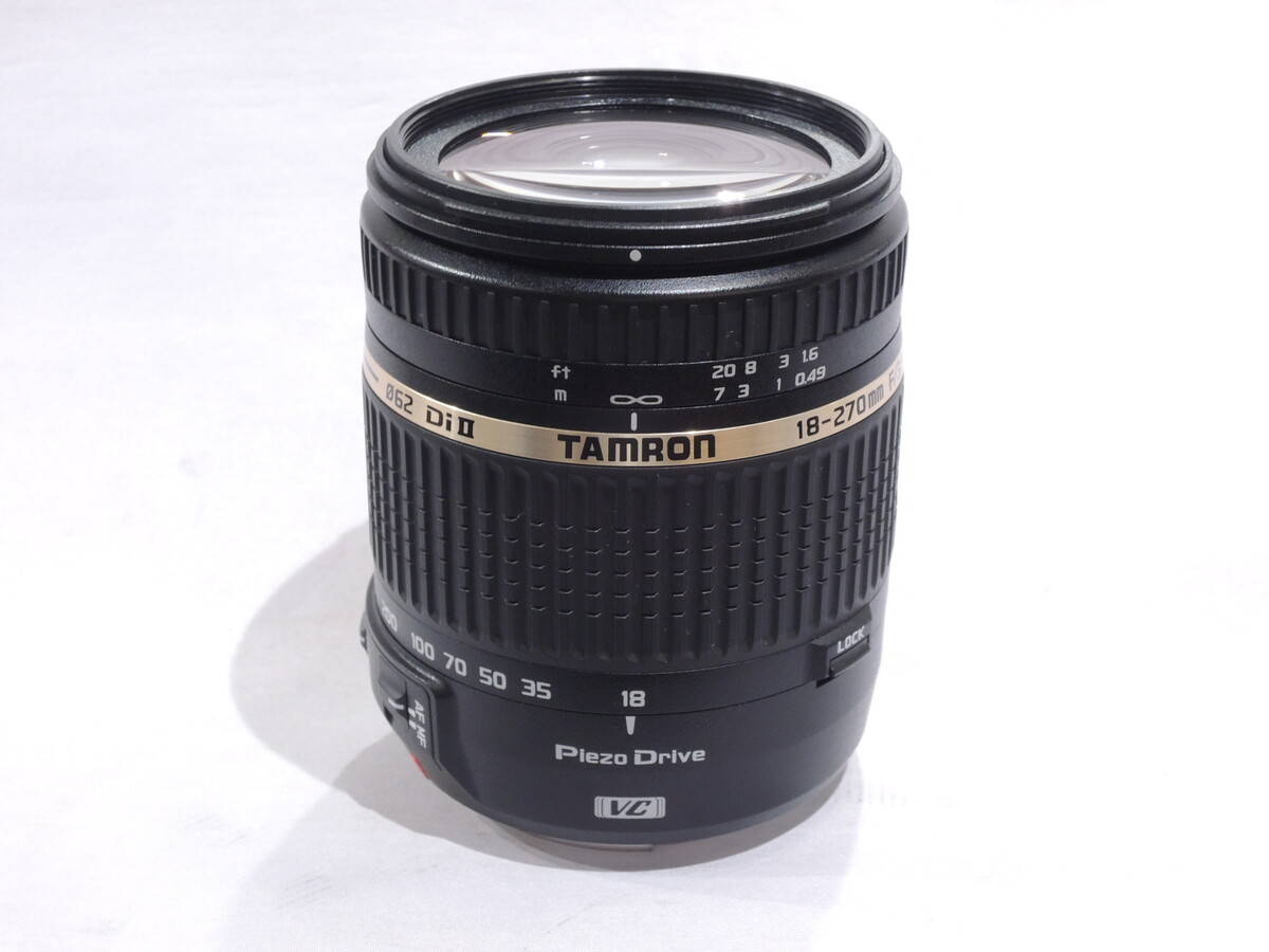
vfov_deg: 23.7
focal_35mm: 62
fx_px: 2273
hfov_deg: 31.2
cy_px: 476
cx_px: 634
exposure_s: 1/30
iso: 400
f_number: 5.2
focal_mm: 11.1
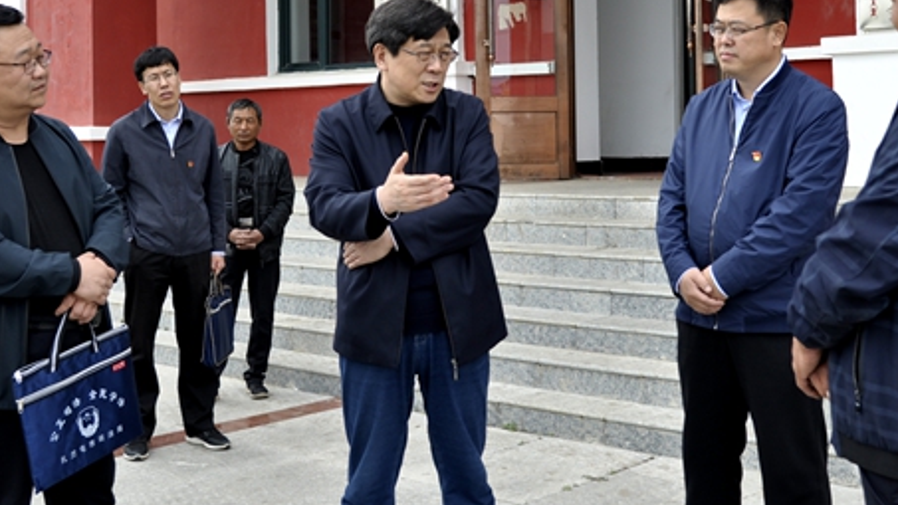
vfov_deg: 23.8
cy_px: 139
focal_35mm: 50
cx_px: 500
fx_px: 1191
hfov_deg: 41.3
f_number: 4
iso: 200
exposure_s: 1/400
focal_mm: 24
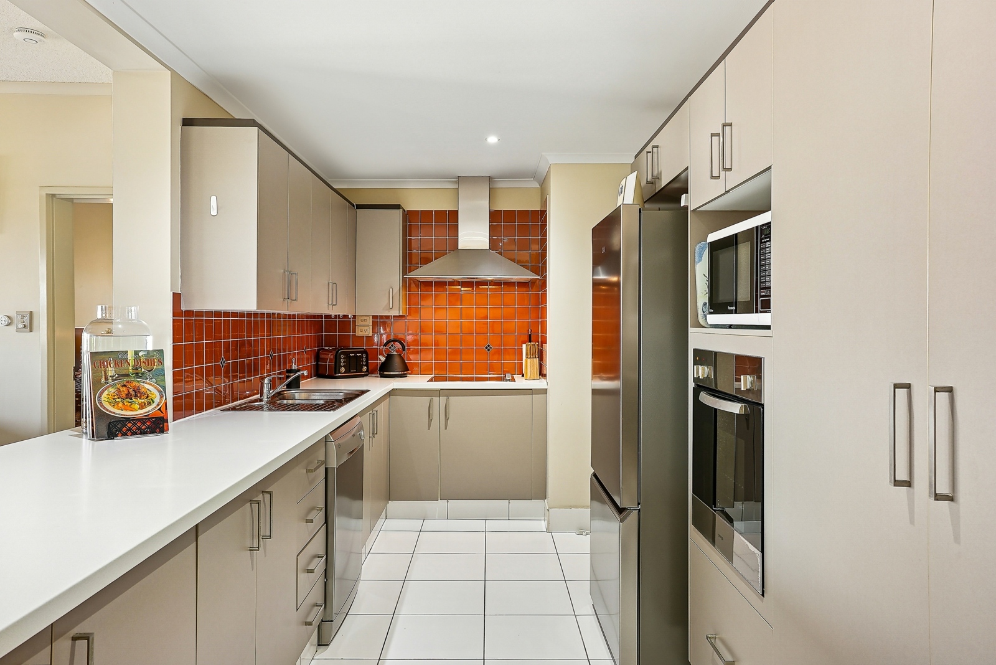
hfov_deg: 71.5
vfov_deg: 51.3
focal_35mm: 25
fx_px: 692
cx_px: 498
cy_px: 332
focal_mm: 25
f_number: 11
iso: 200
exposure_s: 1/1.25
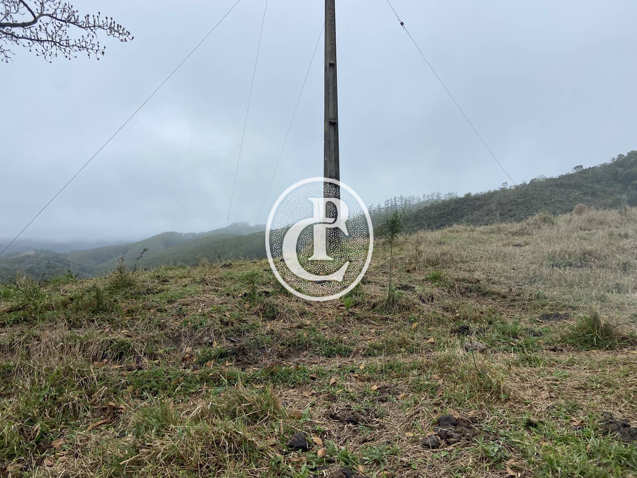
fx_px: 478
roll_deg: +0.6
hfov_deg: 67.3
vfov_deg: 53.1
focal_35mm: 26
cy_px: 239
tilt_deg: -0.1
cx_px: 318
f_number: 1.8
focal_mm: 4.25
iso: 32
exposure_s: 1/2141
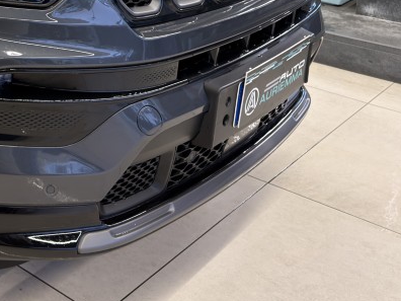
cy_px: -60
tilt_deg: -10.5
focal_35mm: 62
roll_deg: +0.0
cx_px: -68
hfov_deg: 27.7
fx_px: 718
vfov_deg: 21.9
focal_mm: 6.76
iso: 200
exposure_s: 1/33
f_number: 1.78
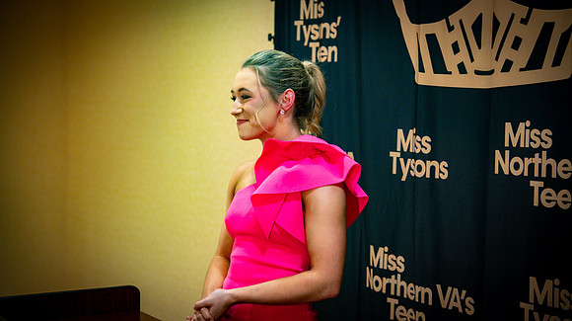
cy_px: 160
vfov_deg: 16.4
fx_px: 1112
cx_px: 286
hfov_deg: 28.9
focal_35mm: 73
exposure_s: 1/125
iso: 800
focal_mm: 70
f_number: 2.8
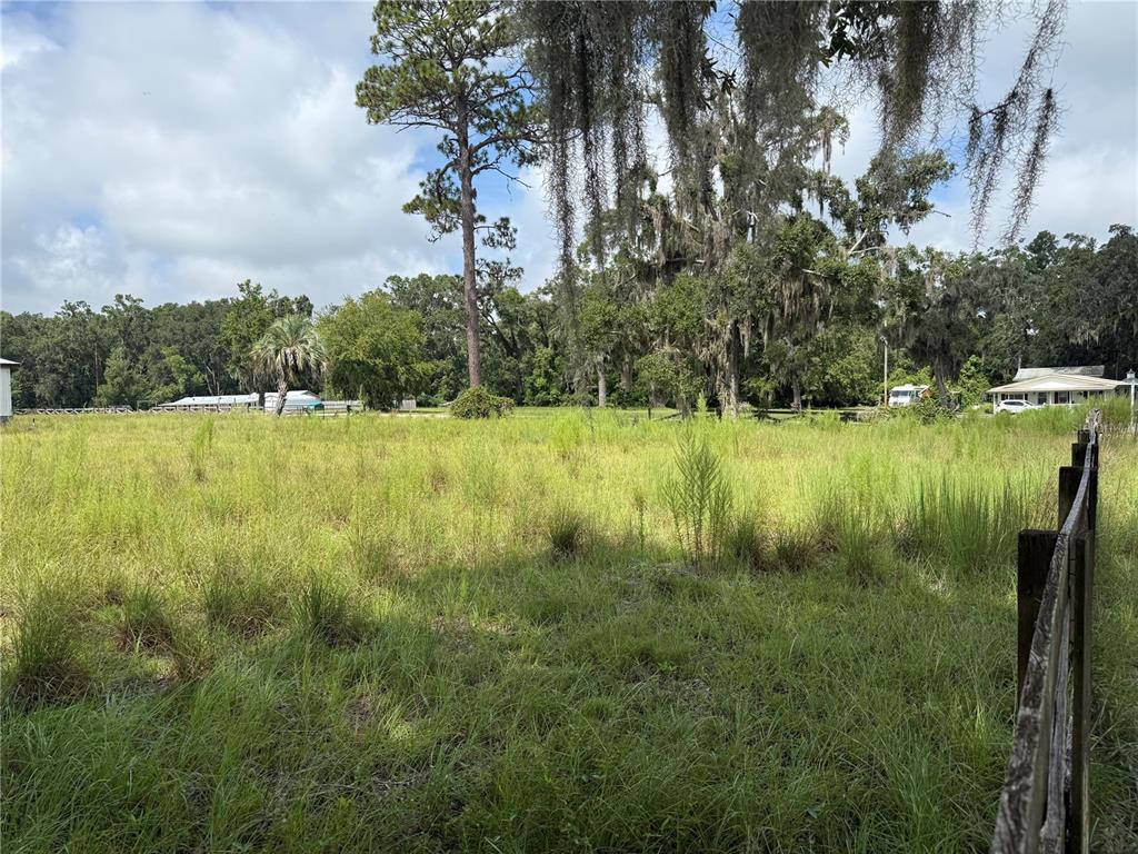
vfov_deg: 56.8
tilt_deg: -1.5
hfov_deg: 71.6
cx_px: 569
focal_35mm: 24
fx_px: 789
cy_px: 427
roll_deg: +2.0
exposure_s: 1/3953
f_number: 1.78
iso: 80
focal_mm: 6.76
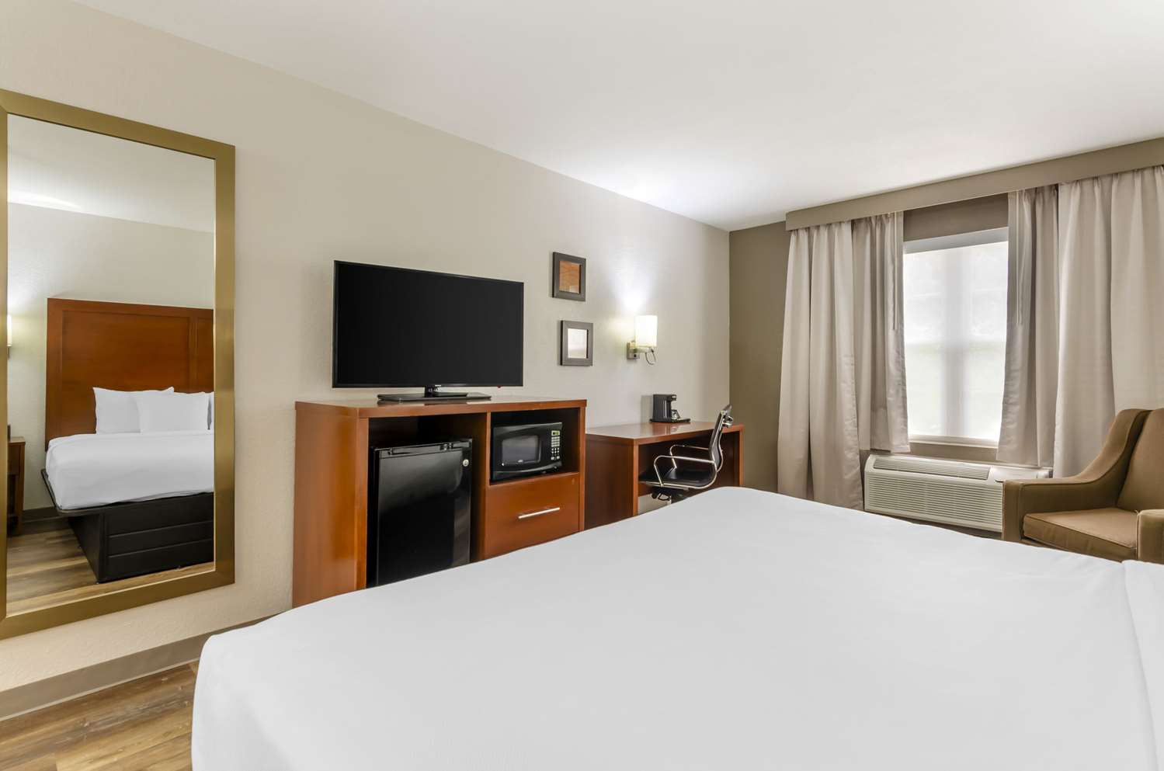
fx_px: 532
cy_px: 386
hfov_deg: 95.1
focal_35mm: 16
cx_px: 582
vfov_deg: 71.8
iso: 200
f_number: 8
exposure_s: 1
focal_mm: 11
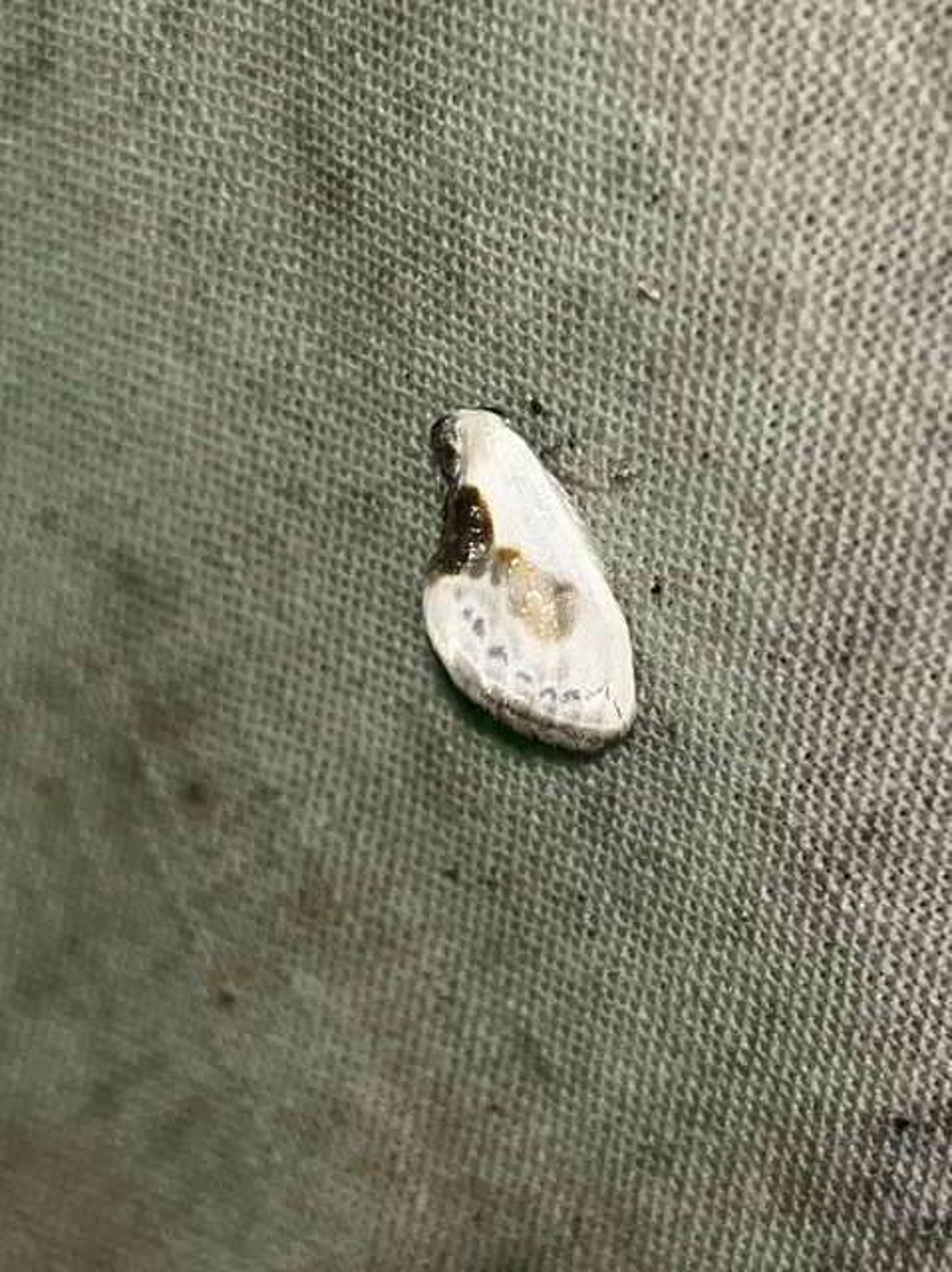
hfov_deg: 53.0
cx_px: 476
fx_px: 955
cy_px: 636
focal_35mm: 26
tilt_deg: -56.0
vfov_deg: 67.3
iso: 32
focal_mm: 5.1
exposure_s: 1/827
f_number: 1.6
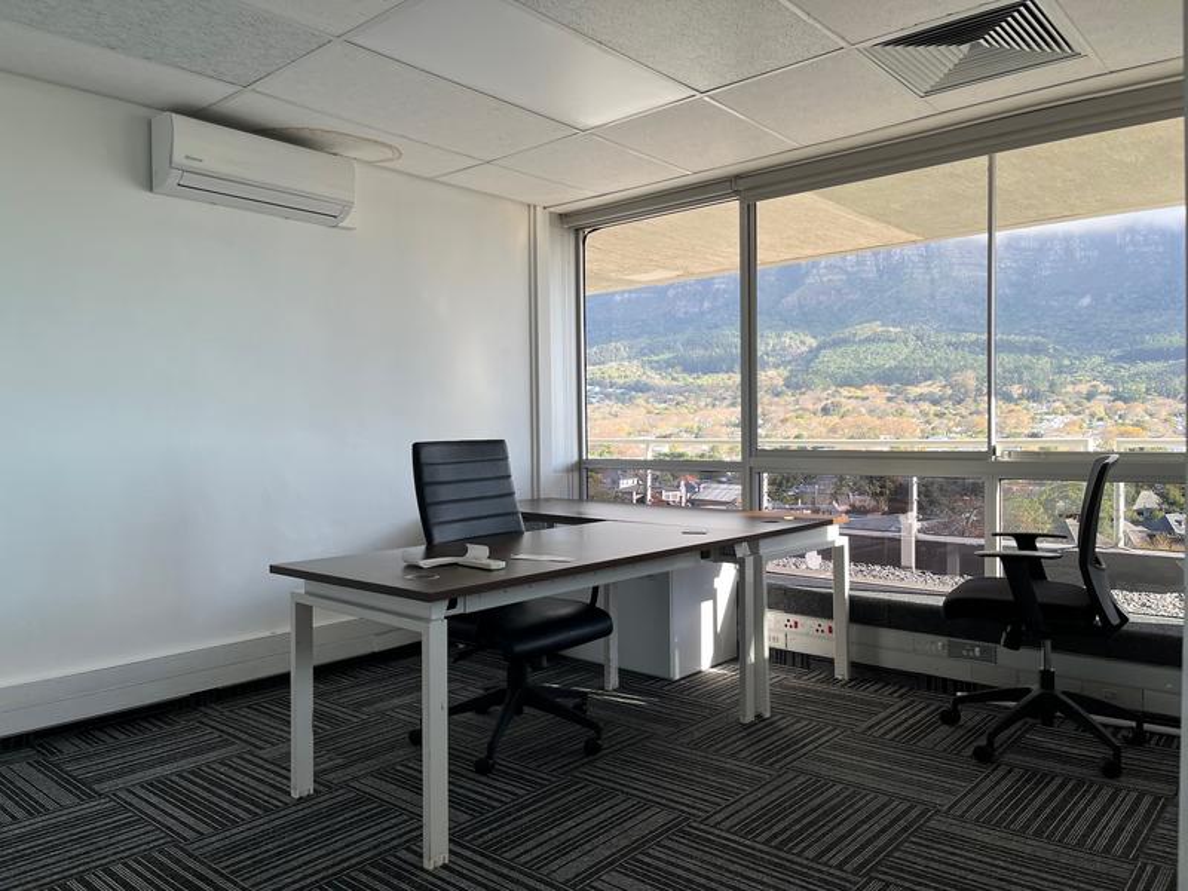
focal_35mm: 26
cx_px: 594
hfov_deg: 67.3
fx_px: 892
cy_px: 446
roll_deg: +0.6
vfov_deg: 53.1
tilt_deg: -1.4
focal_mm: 5.1
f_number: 1.6
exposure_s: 1/122
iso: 40
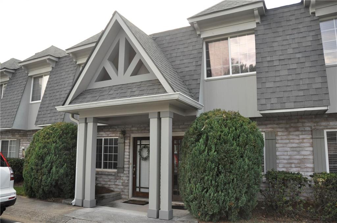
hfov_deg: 67.5
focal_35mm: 27
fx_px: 252
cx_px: 168
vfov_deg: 47.8
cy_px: 112
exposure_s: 1/2000
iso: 1000
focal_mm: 18
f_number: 3.5
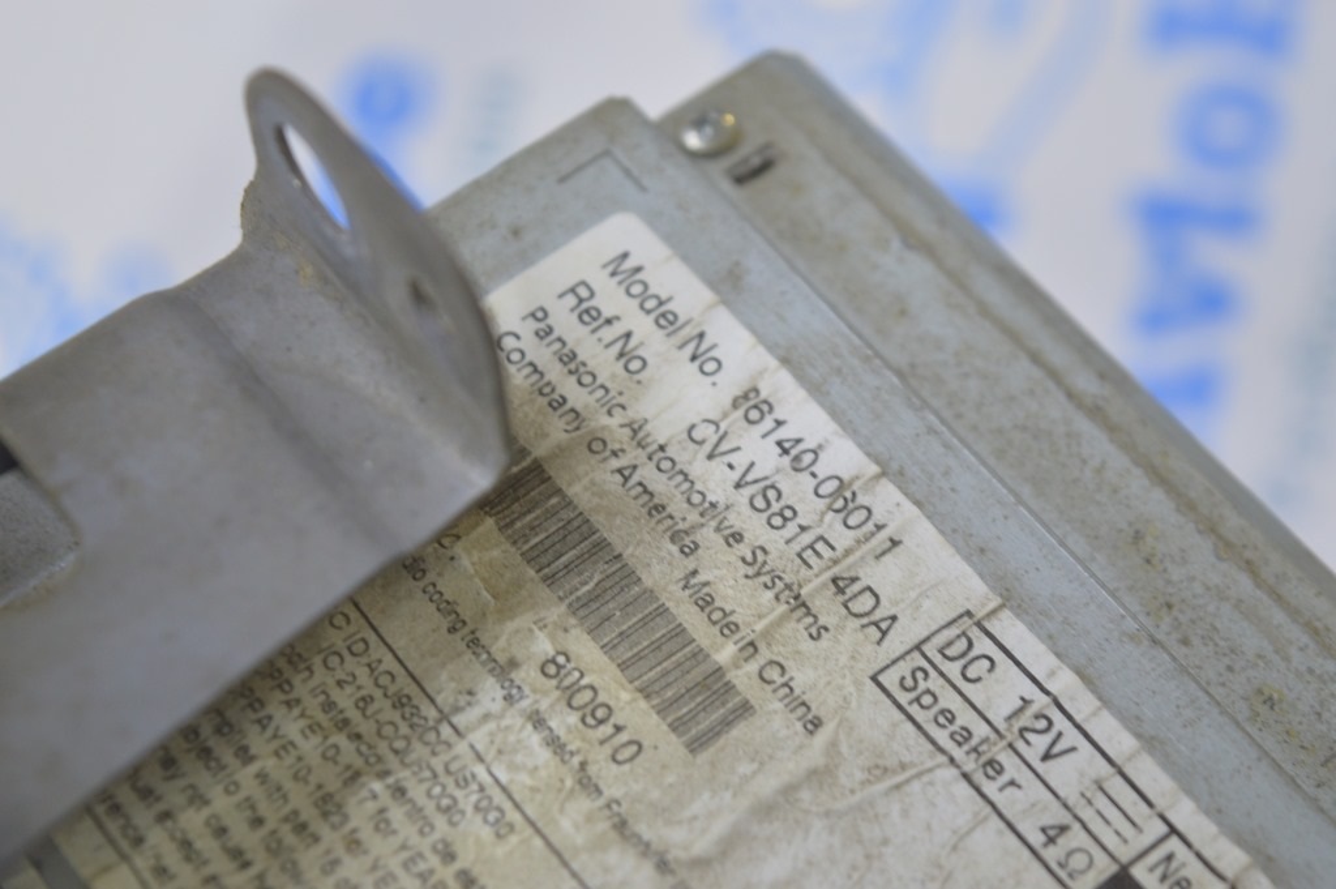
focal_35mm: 82
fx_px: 3059
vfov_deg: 16.5
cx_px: 668
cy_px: 444
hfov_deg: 24.6
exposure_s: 1/20
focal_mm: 55
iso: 400
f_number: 5.6
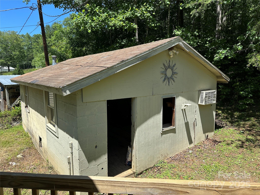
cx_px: 130
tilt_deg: -7.5
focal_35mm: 24
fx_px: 180
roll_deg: -0.3
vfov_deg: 56.8
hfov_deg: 71.6
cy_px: 98
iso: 80
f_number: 1.78
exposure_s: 1/1988
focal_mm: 6.86
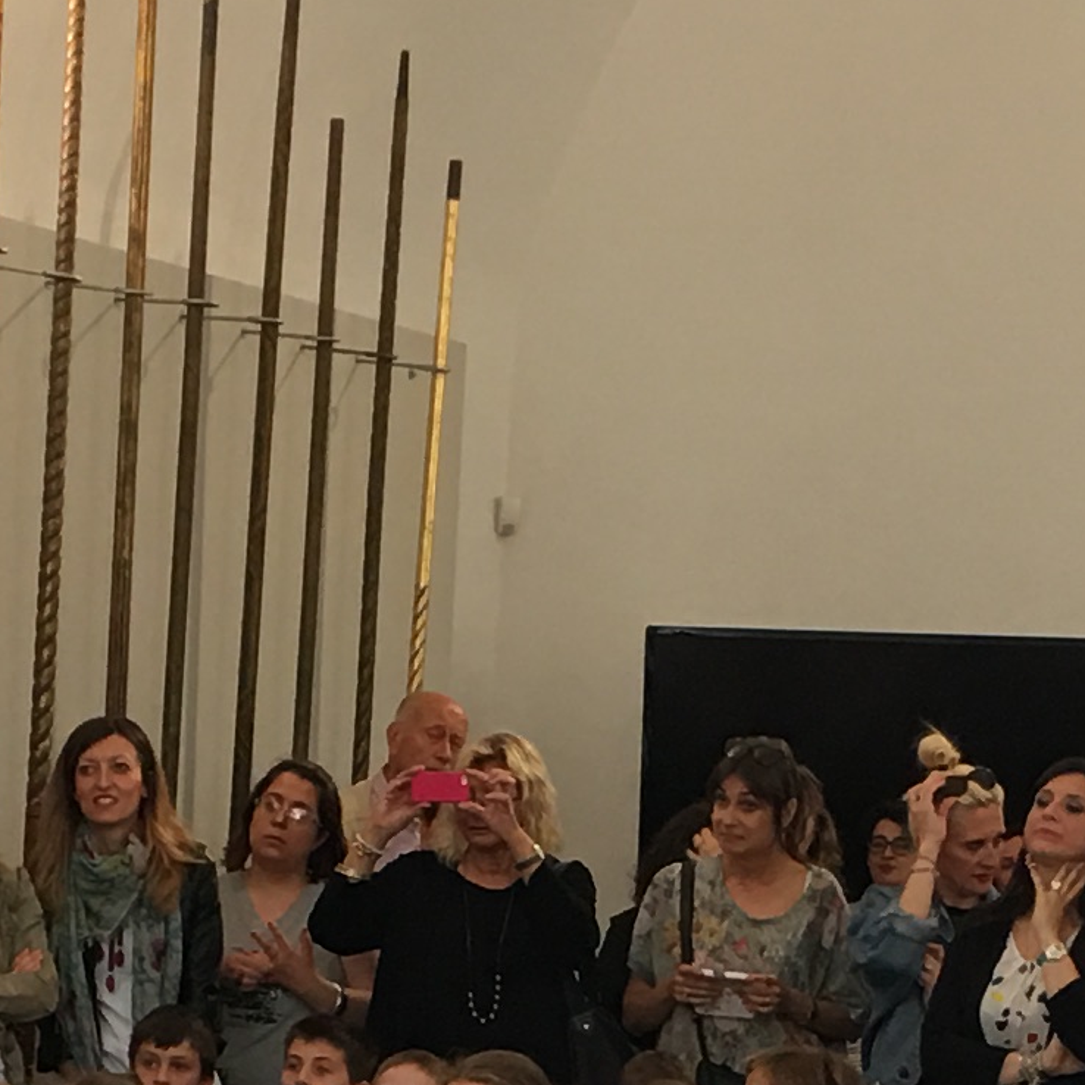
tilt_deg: -6.3
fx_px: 4965
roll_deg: -3.3
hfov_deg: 12.5
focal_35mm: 140
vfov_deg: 12.1
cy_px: 1413
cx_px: 553
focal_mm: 4.15
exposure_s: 1/17
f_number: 2.2
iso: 40
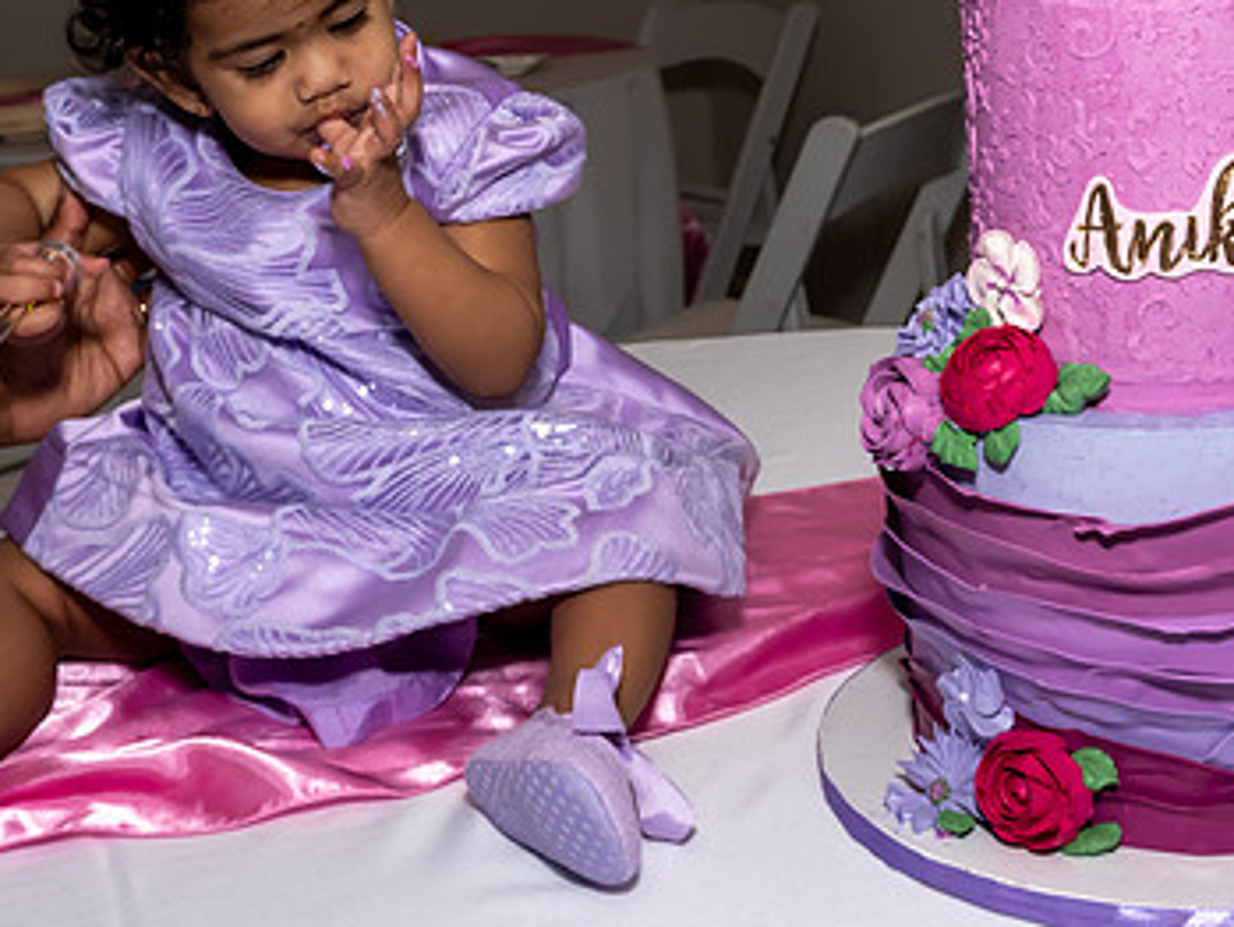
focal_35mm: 61
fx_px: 2175
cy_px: 219
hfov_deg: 31.6
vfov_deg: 23.8
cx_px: 702
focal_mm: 20
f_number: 8
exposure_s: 1/250
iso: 640
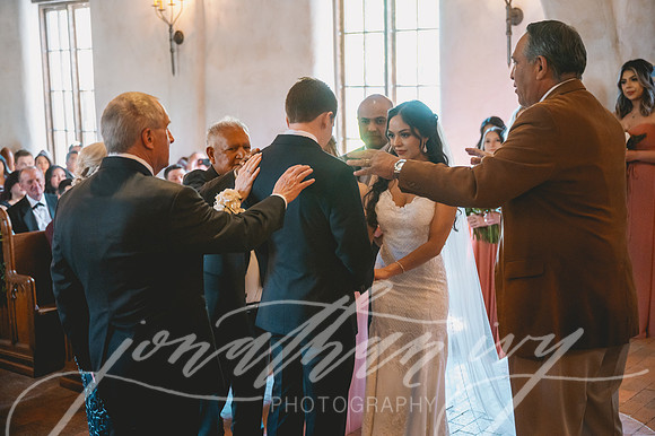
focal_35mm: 50
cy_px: 218
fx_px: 909
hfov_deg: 39.6
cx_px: 328
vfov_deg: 27.0
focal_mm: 50
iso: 2000
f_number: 2.8
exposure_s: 1/320
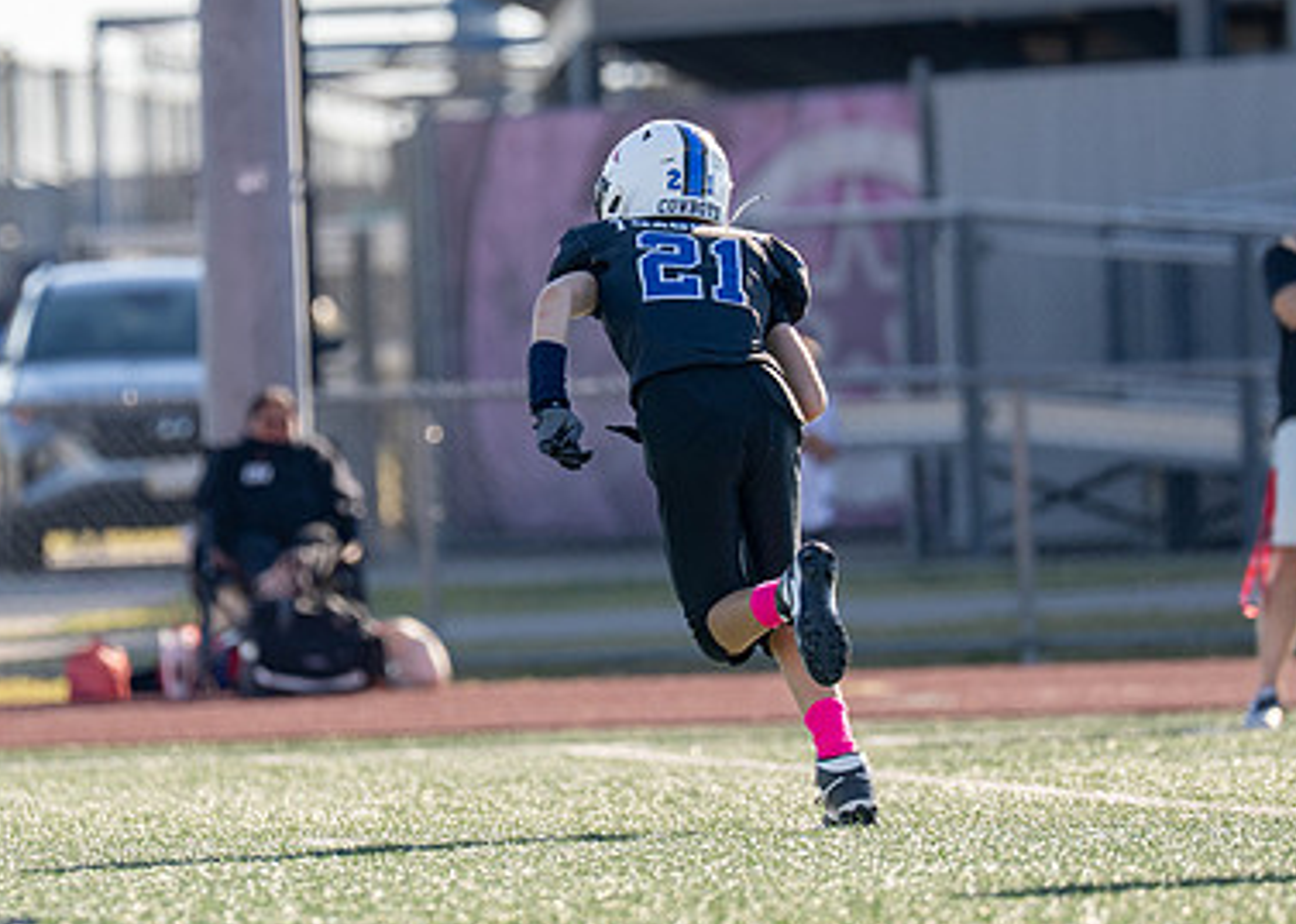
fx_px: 17404
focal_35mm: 473
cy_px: 394
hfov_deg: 4.3
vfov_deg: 3.0
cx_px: 605
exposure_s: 1/2500
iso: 160
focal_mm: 200
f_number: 2.8
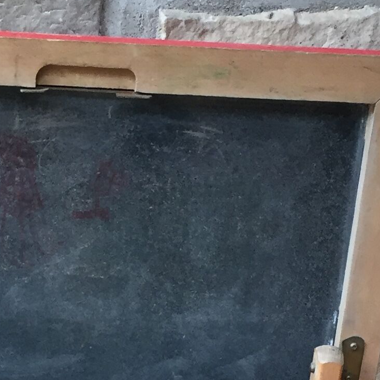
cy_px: 514
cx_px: 79
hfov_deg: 15.2
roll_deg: -2.2
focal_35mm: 114
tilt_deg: -31.1
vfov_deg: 14.5
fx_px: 1416
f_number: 2.2
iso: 80
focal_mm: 4.15
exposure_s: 1/33
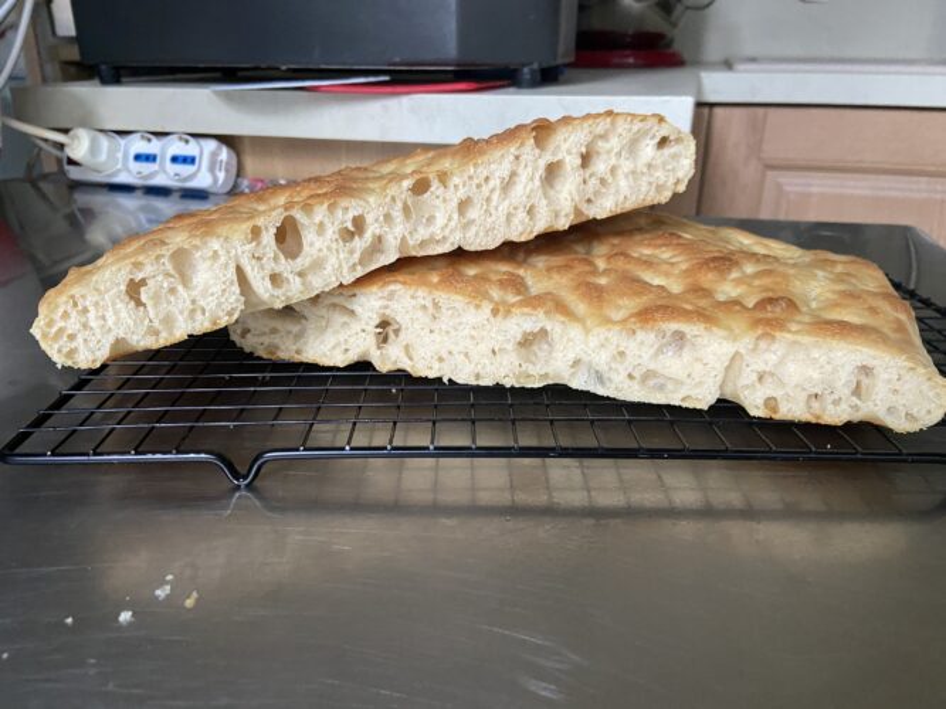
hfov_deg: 67.3
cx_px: 473
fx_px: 710
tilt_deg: -23.9
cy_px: 354
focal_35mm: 26
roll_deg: +0.0
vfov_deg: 53.0
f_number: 1.8
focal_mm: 4.25
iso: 320
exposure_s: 1/60
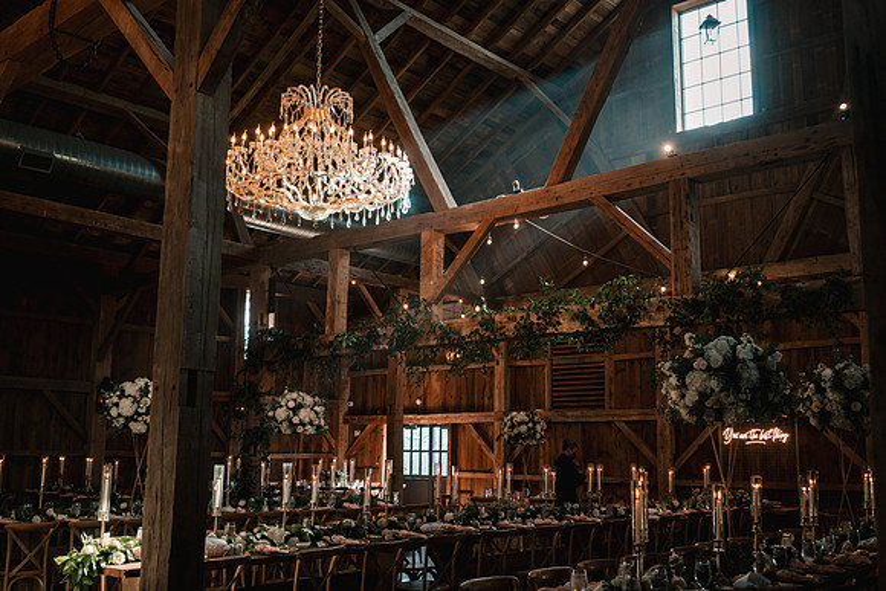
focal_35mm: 35
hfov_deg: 54.4
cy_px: 296
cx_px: 443
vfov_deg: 37.9
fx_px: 862
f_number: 3.2
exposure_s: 1/200
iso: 500
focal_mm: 35
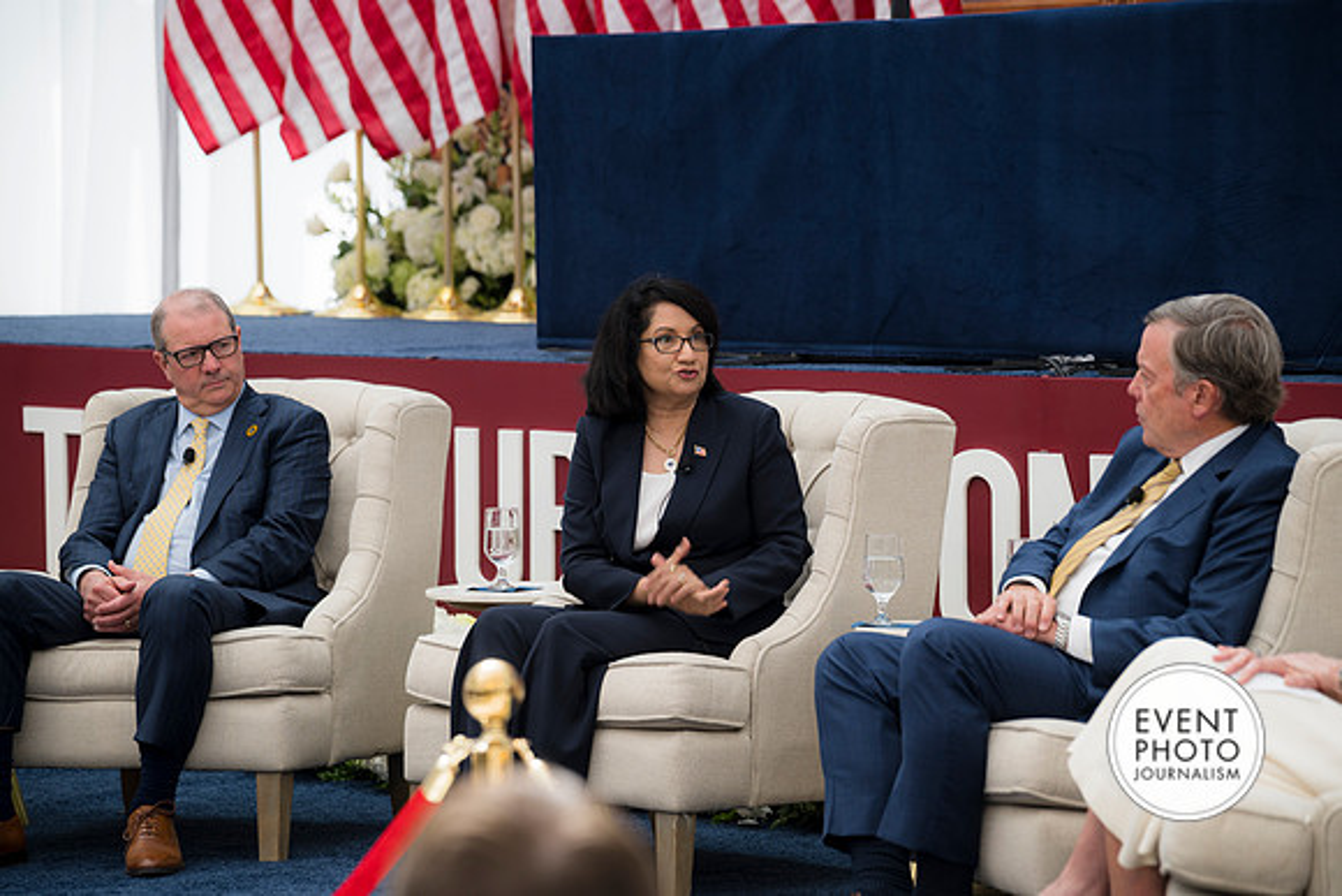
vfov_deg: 10.3
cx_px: 671
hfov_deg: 15.4
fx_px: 4959
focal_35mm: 133
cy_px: 448
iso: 90
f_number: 4
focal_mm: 133
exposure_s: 1/160
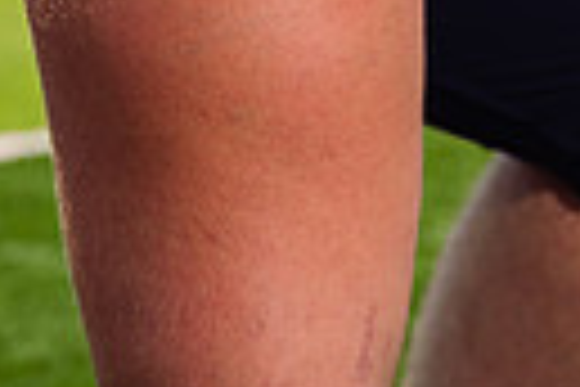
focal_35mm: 244
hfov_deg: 8.4
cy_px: -554
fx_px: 3931
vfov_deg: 5.4
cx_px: 656
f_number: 5.6
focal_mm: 70
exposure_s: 1/250
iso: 50
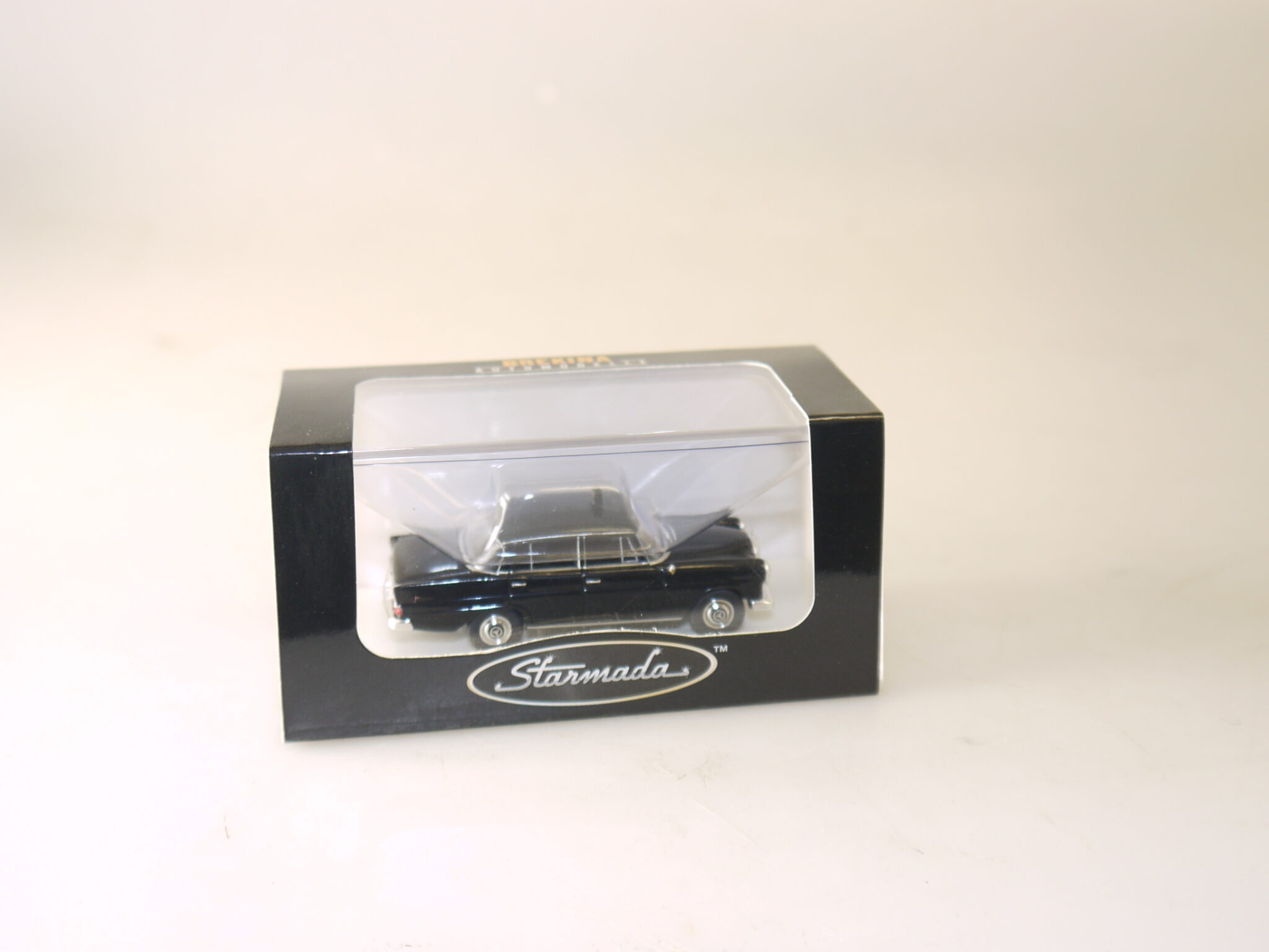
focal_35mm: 48
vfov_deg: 30.3
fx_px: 1760
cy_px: 476
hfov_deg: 39.7
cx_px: 634
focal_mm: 17
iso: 100
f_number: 4
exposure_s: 1/50
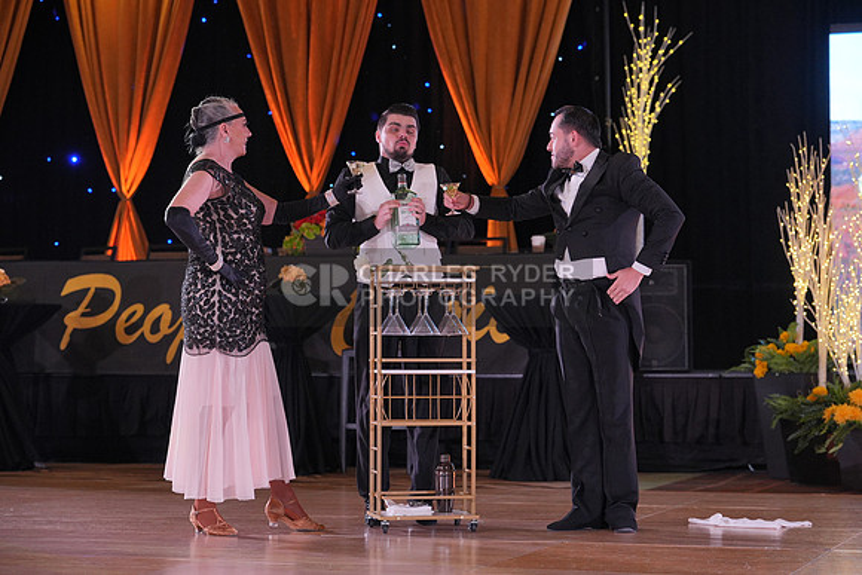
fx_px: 2060
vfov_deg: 15.9
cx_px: 431
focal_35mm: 86
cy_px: 288
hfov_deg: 23.6
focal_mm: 86
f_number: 4
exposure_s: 1/400
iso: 1600
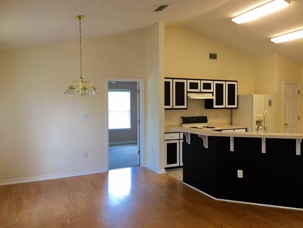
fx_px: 254
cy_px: 114
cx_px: 152
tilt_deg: -1.8
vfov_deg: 48.2
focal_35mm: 29
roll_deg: +0.7
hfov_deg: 61.7
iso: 40
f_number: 2.2
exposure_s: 1/30
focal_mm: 4.15
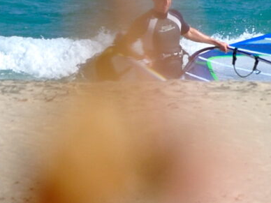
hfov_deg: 1.5
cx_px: 705
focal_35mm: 1284
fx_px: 10053
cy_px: -209
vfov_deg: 1.2
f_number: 10
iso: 200
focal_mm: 135
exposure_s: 1/320
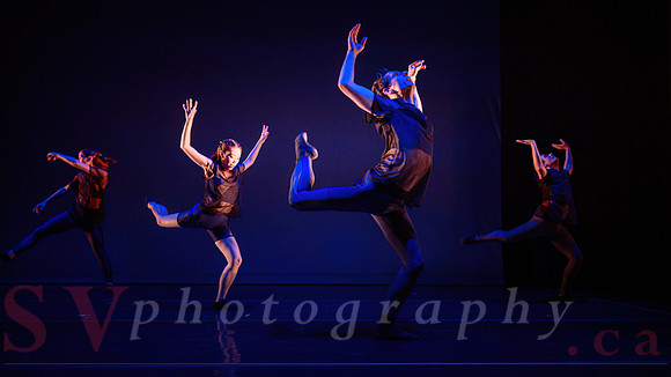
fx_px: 540
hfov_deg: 63.2
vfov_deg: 38.2
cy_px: 241
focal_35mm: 30
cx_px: 400
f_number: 1.4
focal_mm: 24
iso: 1600
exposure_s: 1/200
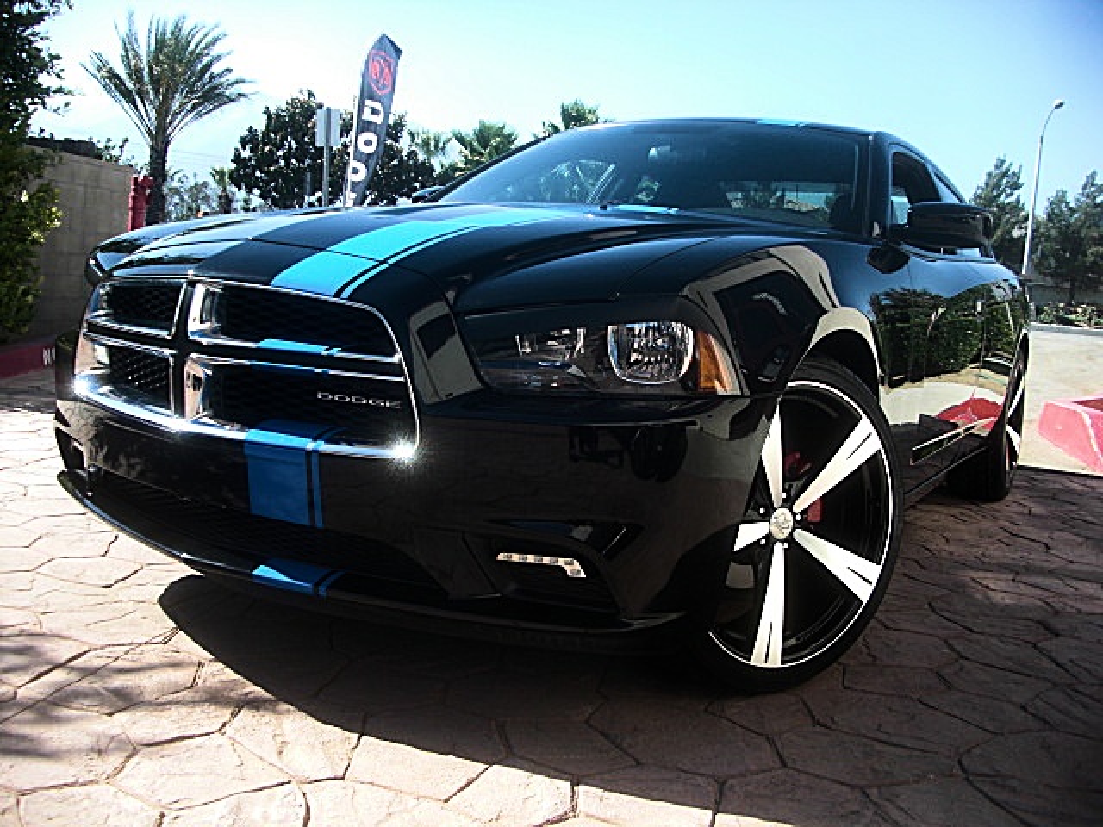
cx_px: 552
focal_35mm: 36
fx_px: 1147
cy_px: 414
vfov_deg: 39.7
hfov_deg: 51.4
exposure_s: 1/320
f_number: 2.8
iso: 50
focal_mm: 6.3
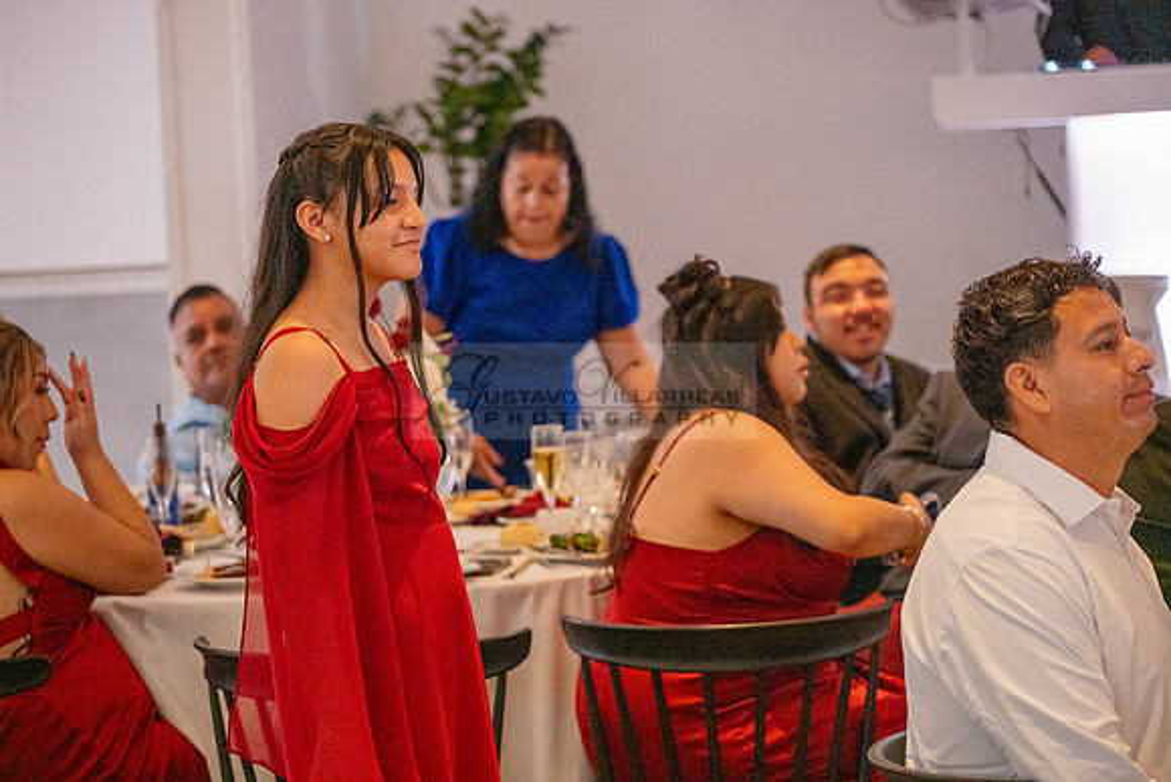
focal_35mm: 104
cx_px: 586
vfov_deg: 13.2
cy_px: 391
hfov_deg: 19.6
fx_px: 3384
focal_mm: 104
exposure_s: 1/200
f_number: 4
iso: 3200
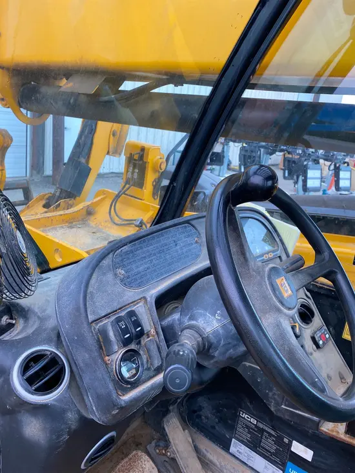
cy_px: 236
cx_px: 178
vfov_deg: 67.3
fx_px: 355
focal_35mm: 26
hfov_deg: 53.1
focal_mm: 4.25
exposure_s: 1/121
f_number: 1.8
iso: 125
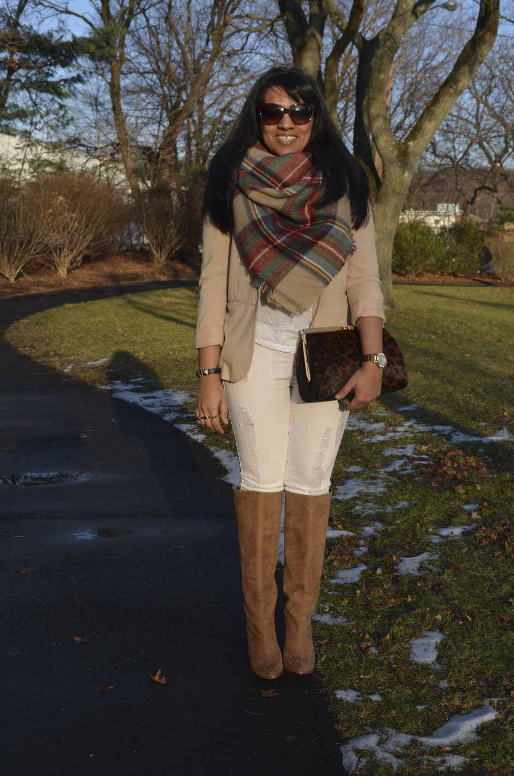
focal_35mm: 48
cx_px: 257
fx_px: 1032
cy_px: 388
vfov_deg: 41.2
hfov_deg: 28.0
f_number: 8
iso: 180
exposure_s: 1/250
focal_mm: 32
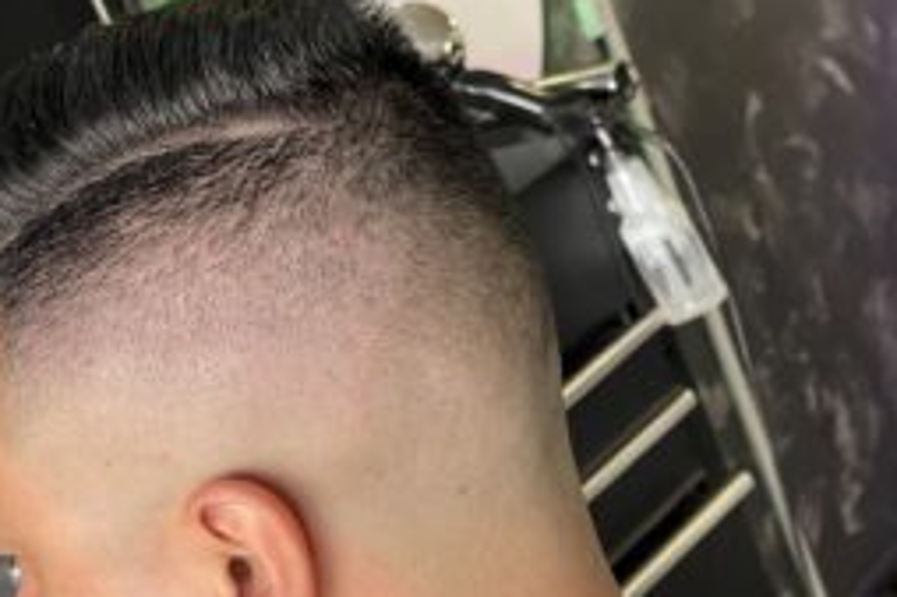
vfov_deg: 13.0
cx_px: 410
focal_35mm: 105
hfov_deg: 19.5
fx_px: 2614
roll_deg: +24.4
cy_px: 353
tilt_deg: -14.3
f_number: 2.2
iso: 125
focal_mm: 7.5
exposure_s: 1/99
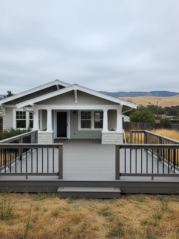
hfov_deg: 56.8
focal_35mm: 24
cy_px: 120
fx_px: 165
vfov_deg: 71.6
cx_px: 90
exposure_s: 1/1324
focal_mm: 6.8
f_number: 1.78
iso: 339
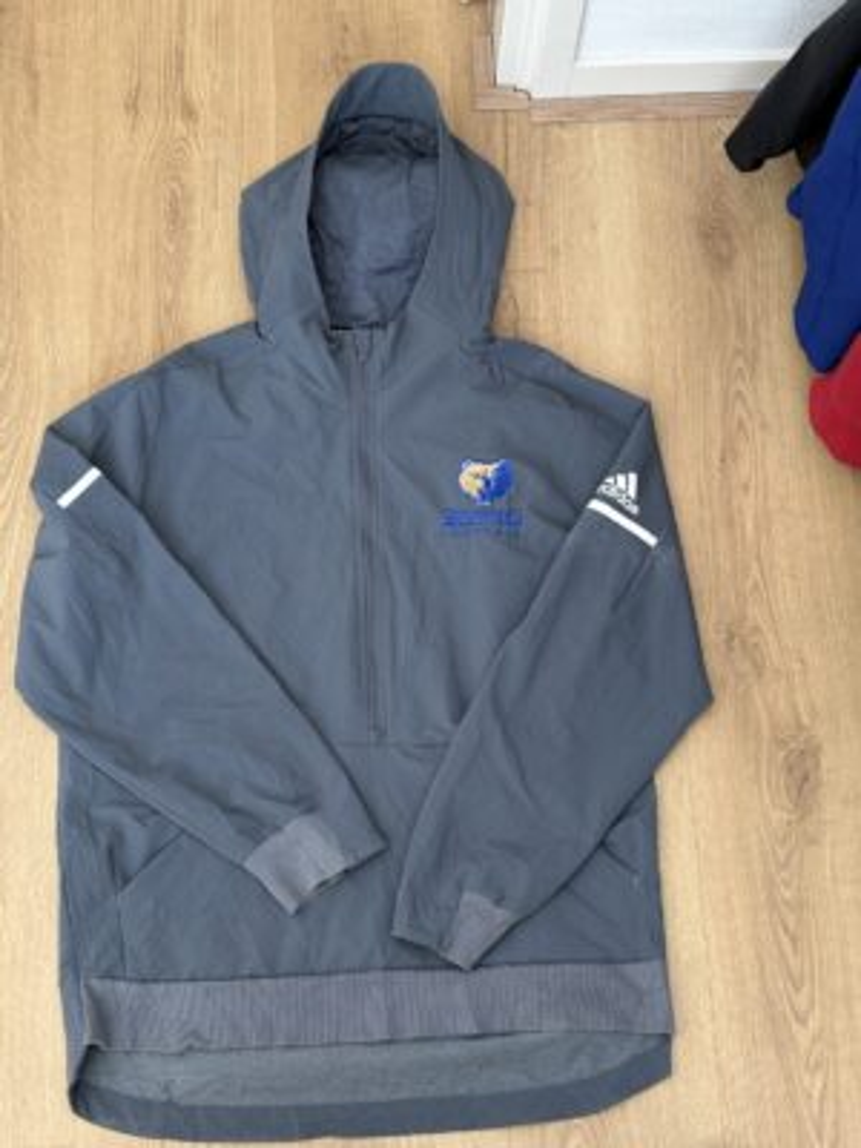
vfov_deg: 36.8
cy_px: 574
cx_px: 430
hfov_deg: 28.0
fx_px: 1725
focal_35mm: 52
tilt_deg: -71.9
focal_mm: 5.96
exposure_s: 1/62
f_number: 1.6
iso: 50
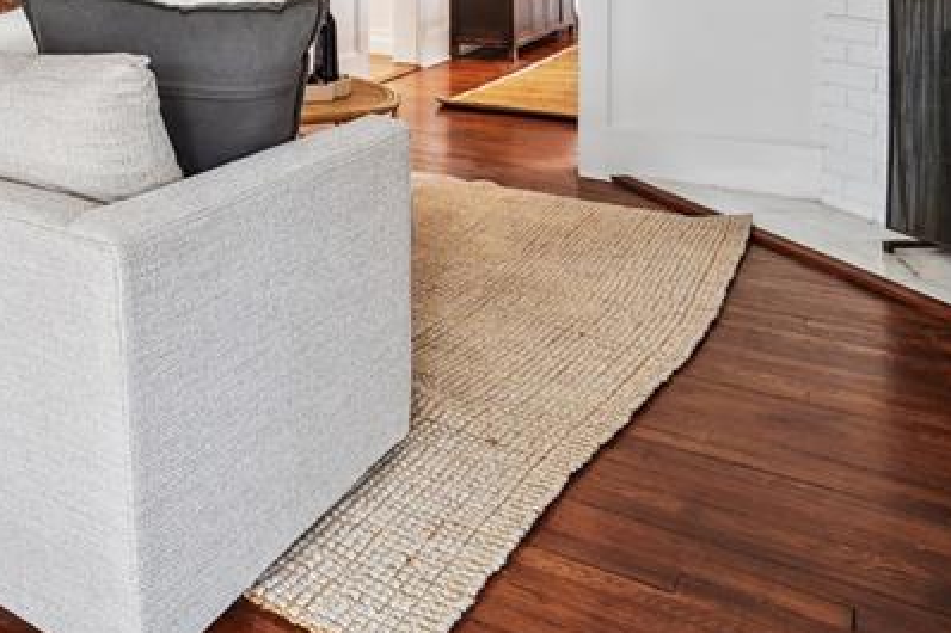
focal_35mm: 36
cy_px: -72
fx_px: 951
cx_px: 141
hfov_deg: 48.9
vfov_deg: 32.2
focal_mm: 14
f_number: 8
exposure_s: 1/5
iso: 400
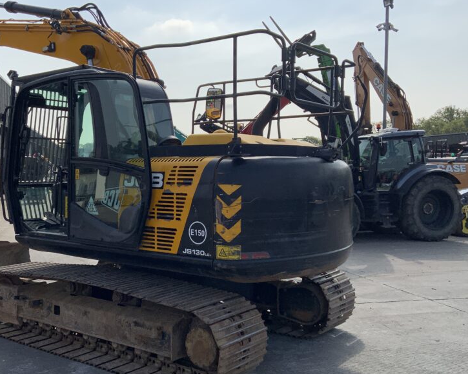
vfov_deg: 37.3
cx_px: 194
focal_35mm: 40
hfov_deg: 45.6
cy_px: 190
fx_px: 554
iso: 16
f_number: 1.8
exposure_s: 1/3788
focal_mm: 3
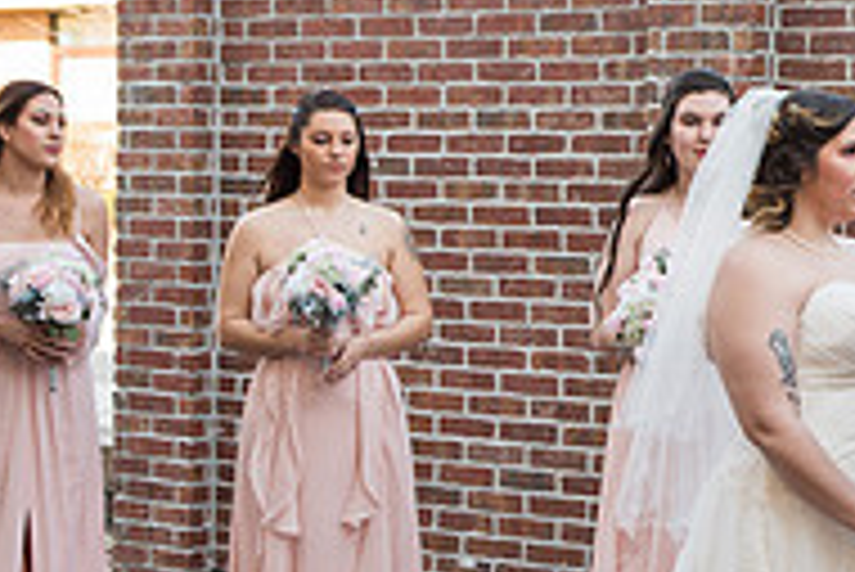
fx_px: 2543
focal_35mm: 107
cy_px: 345
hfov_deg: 18.2
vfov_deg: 12.8
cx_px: 990
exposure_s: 1/200
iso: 250
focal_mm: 35
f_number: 3.5
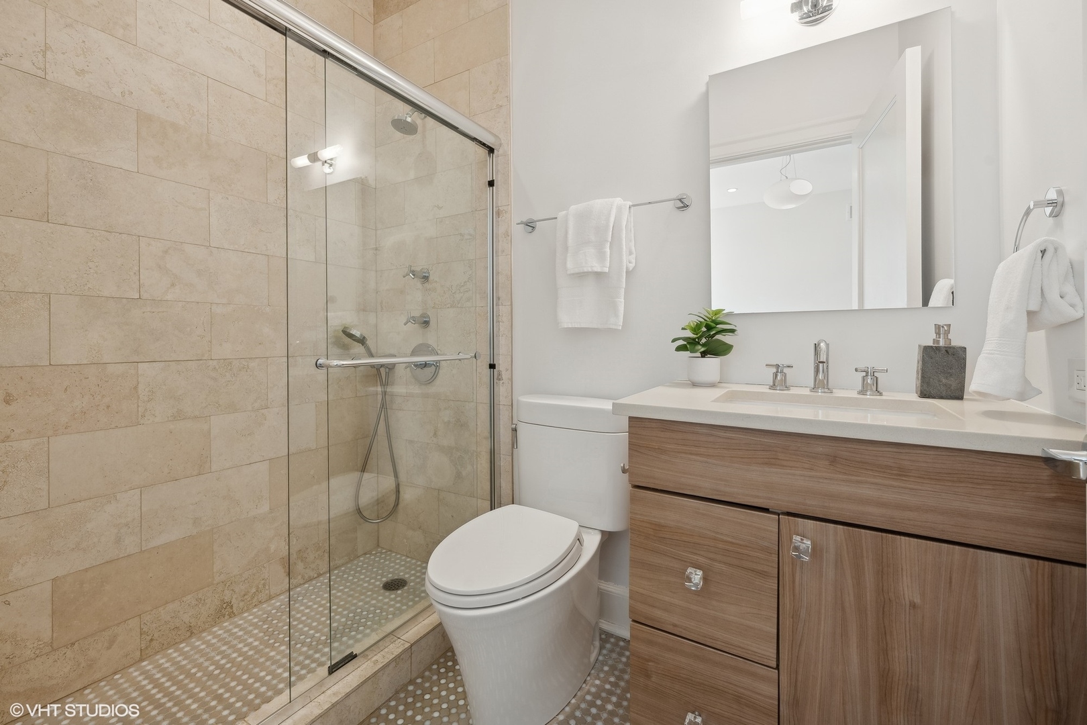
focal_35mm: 15
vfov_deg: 77.3
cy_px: 362
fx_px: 453
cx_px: 544
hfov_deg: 100.4
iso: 320
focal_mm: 15
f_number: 8
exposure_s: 1/5
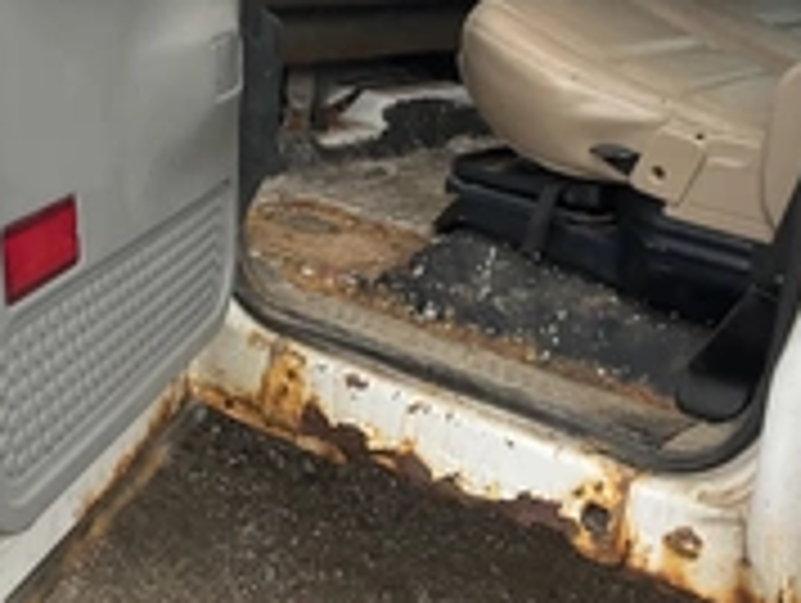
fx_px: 1506
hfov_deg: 29.8
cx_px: 364
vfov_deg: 22.6
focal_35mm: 65
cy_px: 256
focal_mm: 3
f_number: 1.8
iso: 20
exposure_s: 1/137
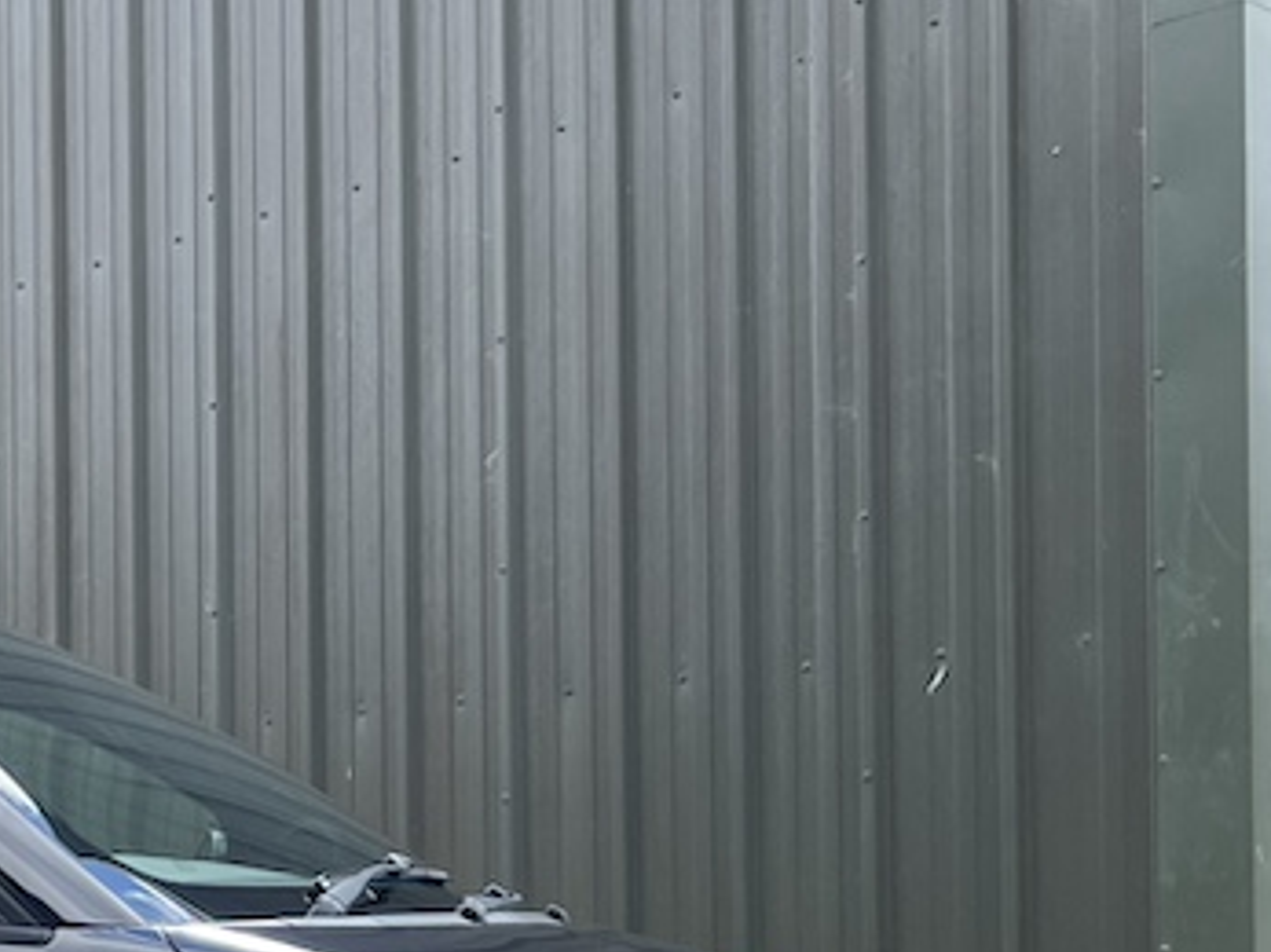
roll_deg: +1.5
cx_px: -205
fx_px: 2753
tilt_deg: -0.7
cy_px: 956
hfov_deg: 23.9
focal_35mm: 75
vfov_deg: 19.1
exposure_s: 1/1183
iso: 50
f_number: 1.5
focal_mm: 5.7
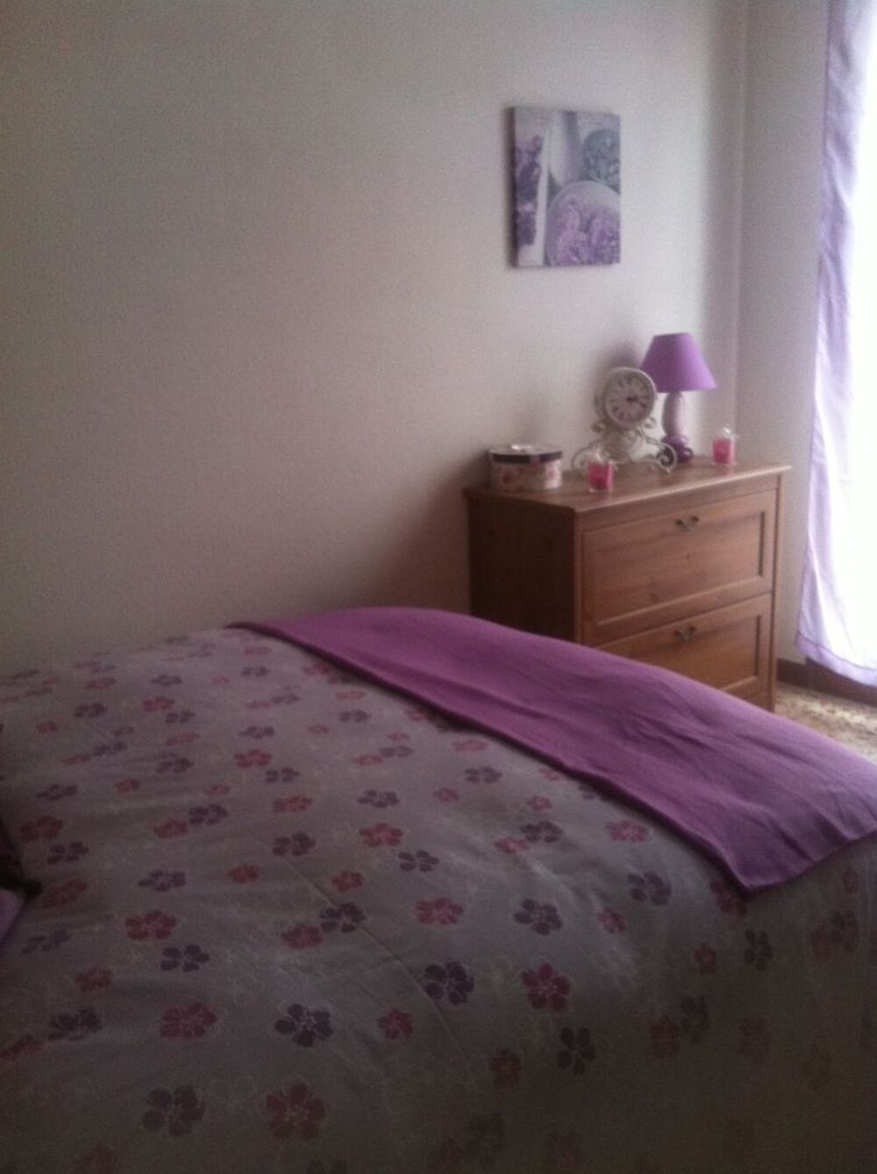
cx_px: 438
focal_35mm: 35
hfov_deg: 40.6
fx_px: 1186
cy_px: 587
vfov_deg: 52.7
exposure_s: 1/15
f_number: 2.8
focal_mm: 3.85
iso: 125
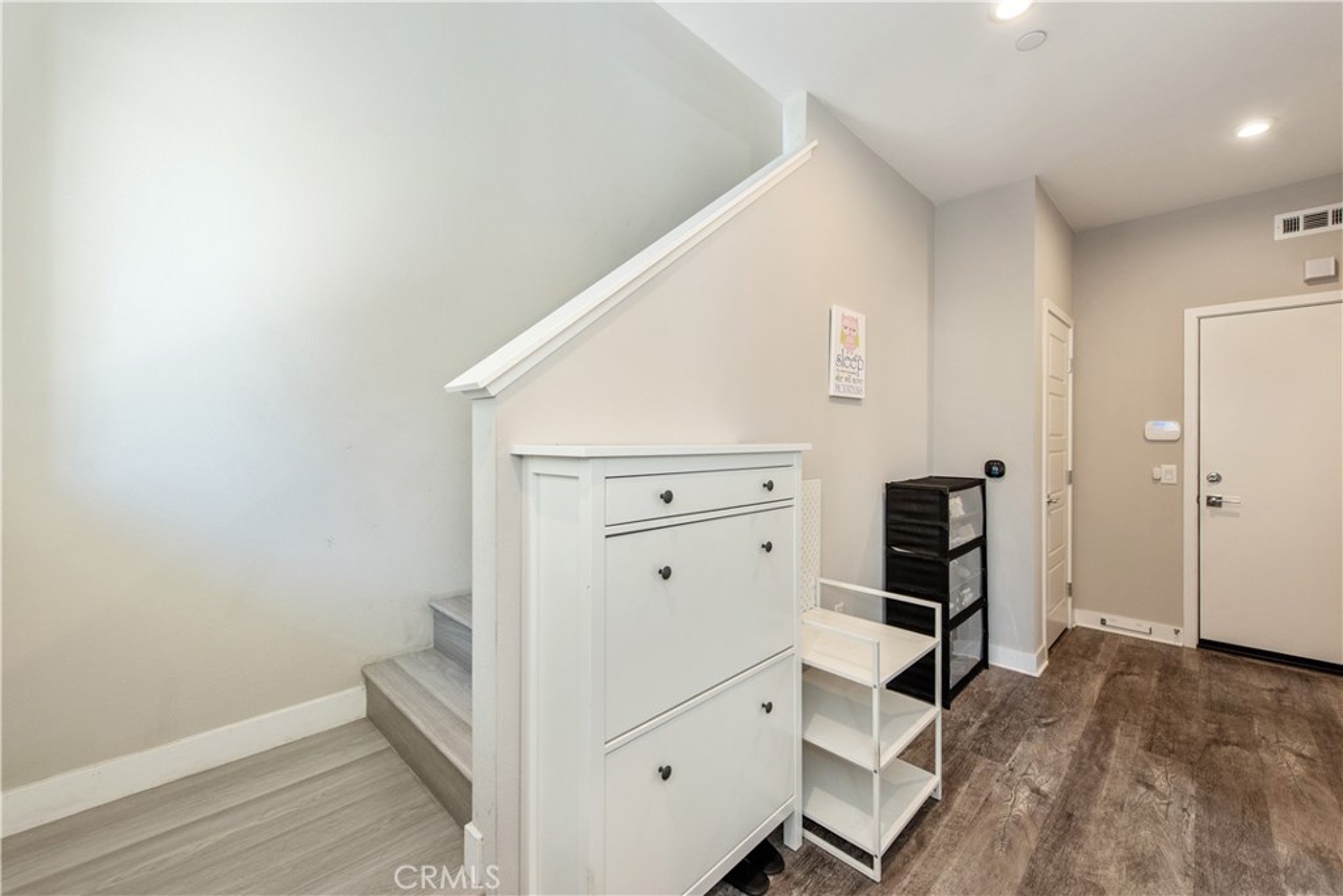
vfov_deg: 81.2
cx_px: 672
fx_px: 522
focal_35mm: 14
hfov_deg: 104.2
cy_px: 448
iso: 800
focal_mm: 14
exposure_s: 1/80
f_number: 4.5
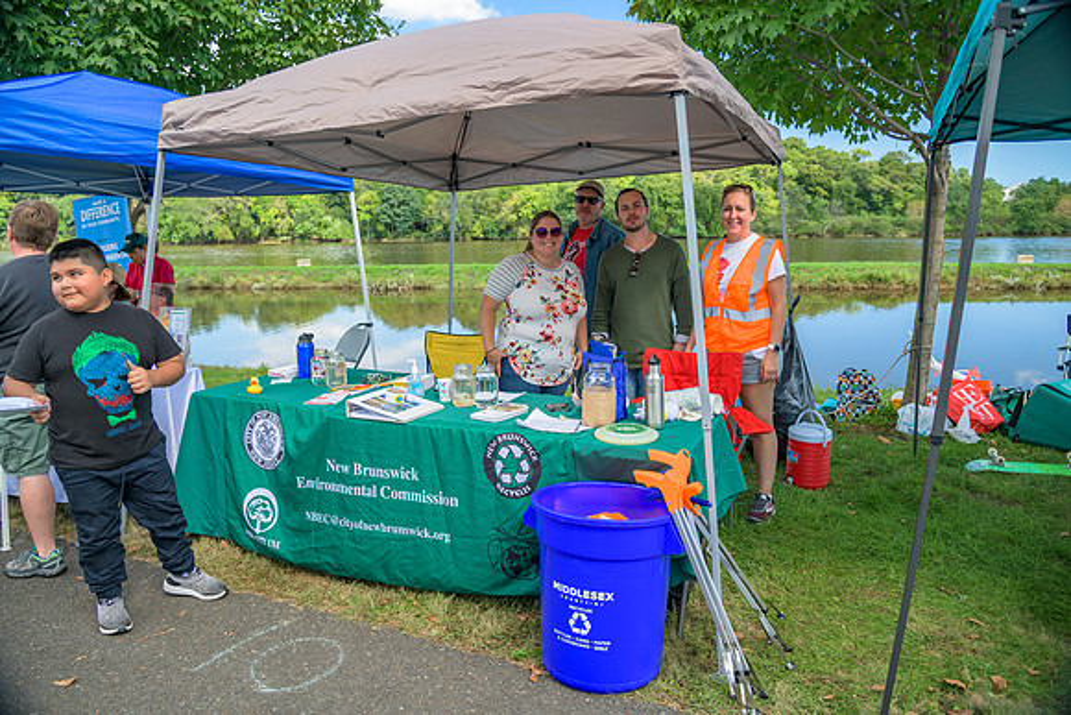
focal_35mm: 24
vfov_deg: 53.2
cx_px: 536
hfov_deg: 73.7
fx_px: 714
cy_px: 358
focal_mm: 24
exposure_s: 1/250
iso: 280
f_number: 4
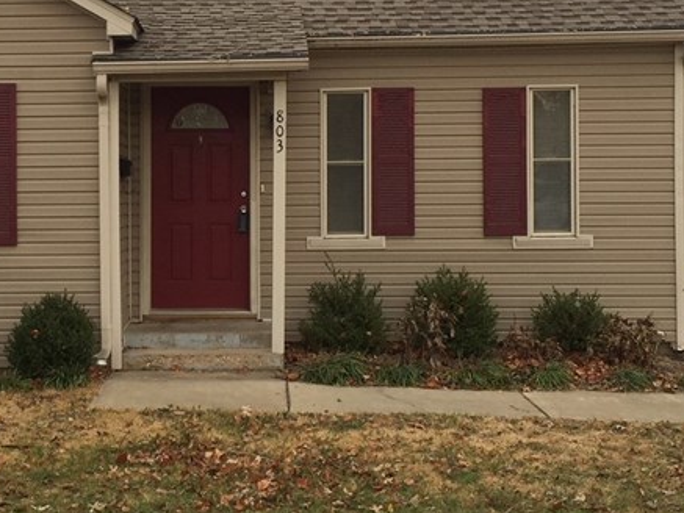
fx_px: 1344
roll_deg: -0.9
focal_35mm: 68
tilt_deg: +1.0
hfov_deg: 28.2
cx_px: 180
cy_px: 216
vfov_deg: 21.6
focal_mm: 4.15
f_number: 2.2
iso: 32
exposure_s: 1/590
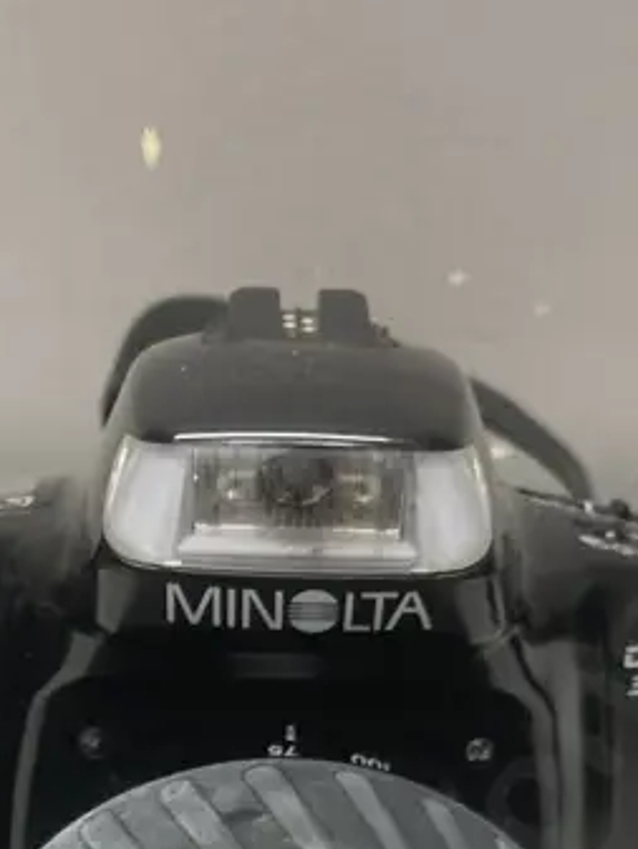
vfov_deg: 20.1
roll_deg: -3.9
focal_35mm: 85
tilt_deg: -39.2
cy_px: 1245
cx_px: 202
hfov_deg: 17.3
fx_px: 2088
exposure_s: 1/50
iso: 80
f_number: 1.8
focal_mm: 3.99
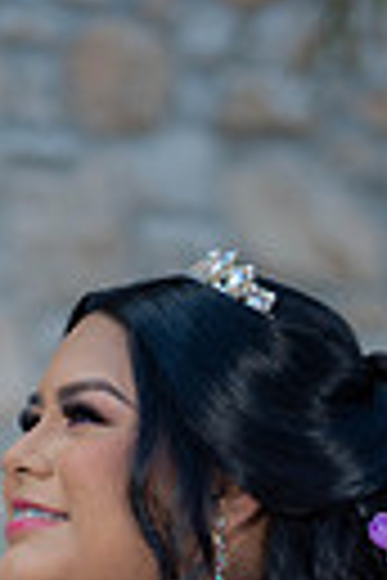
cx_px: -14
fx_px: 4789
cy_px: 994
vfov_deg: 6.8
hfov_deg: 4.6
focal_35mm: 297
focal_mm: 85
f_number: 1.8
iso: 125
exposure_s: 1/1250
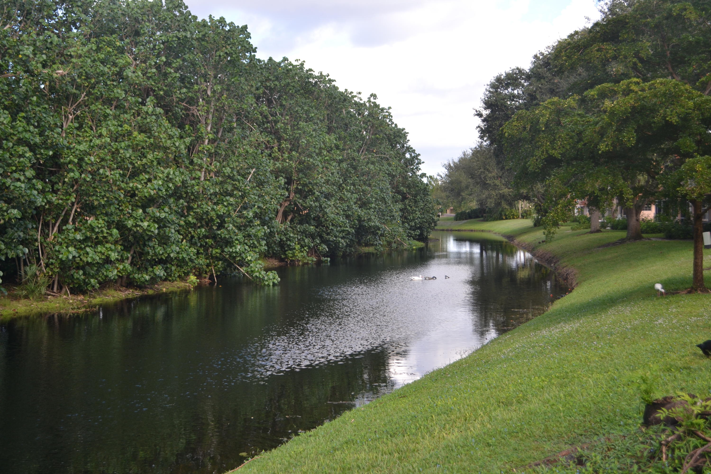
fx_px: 948
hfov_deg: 41.1
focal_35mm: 48
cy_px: 237
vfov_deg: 28.1
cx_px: 356
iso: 100
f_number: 4.8
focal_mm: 32
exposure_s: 1/200
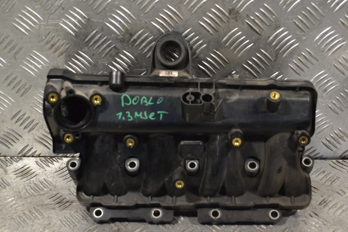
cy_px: 116
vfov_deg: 25.0
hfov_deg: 36.9
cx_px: 174
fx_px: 522
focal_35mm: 54
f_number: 8
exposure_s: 1/250
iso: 3200
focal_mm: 36
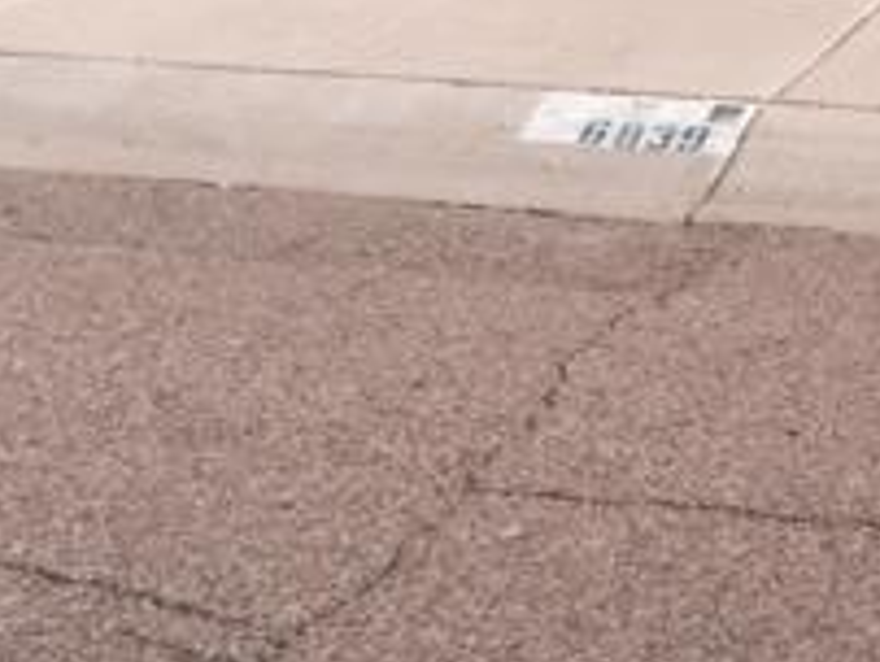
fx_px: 2418
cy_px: -157
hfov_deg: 19.8
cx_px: 958
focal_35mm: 95
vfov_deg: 15.0
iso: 40
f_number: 2.2
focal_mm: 4.12
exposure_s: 1/2053
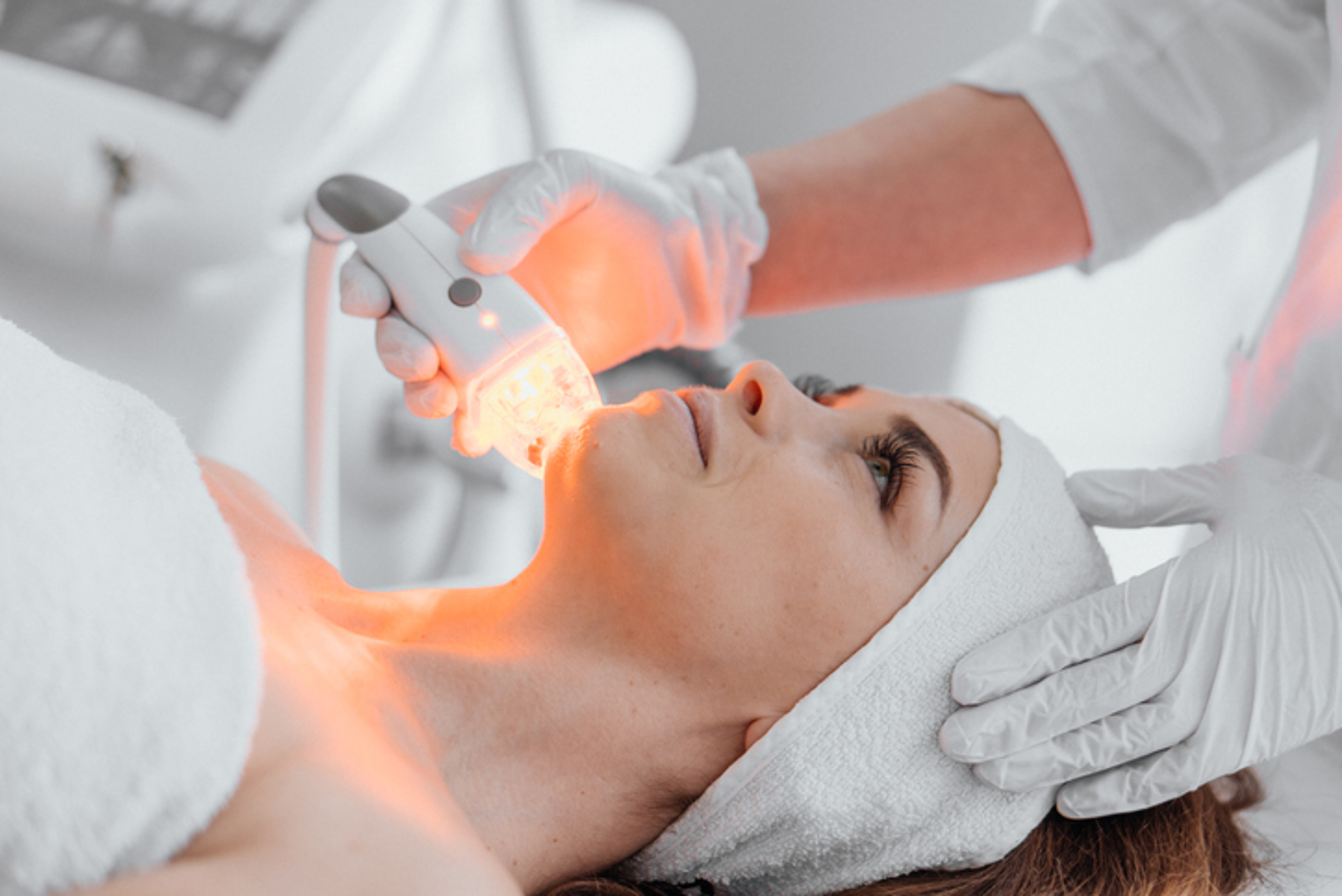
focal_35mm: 75
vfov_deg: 18.2
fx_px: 2796
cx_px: 671
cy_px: 448
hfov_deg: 27.0
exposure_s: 1/125
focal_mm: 50
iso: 250
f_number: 2
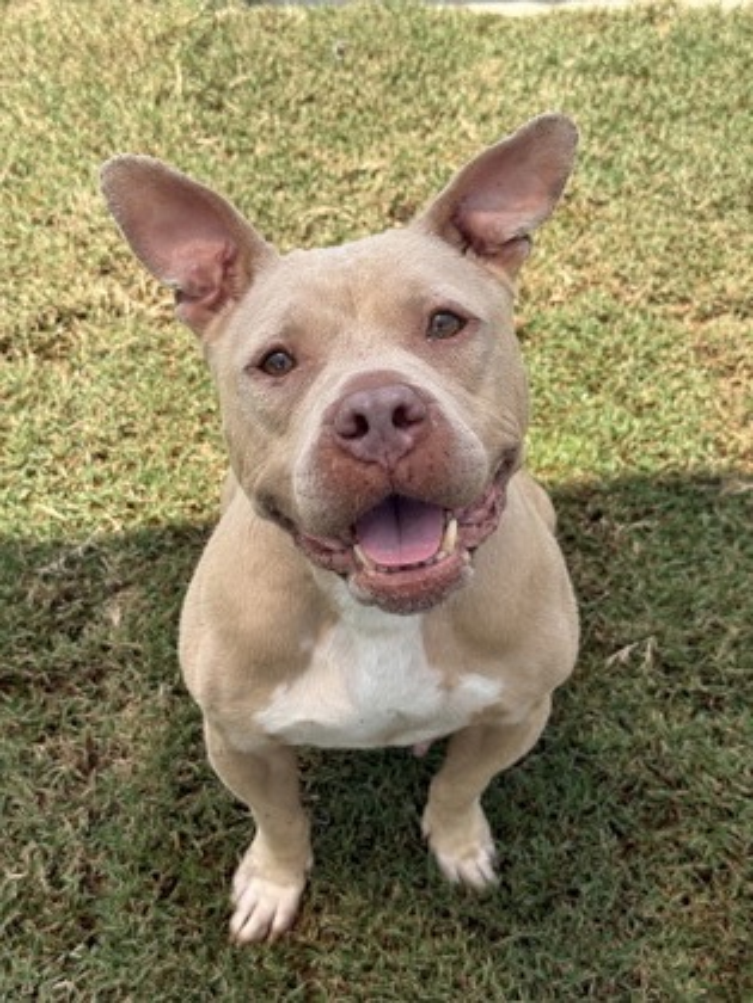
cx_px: 376
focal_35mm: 48
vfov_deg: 39.7
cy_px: 502
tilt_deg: -48.1
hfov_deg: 30.3
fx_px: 1392
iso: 64
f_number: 1.78
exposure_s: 1/2033
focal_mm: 6.76
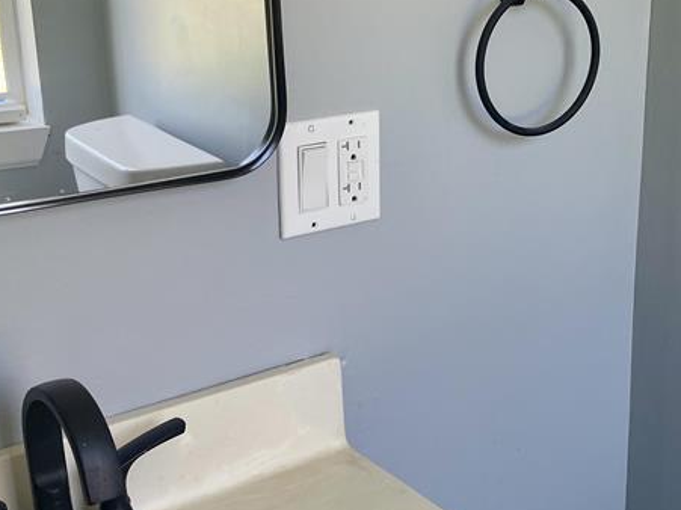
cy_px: 279
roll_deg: -0.3
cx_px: 491
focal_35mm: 59
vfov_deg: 24.8
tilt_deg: -20.4
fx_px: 1160
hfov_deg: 32.2
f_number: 1.6
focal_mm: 4.2
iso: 50
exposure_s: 1/121
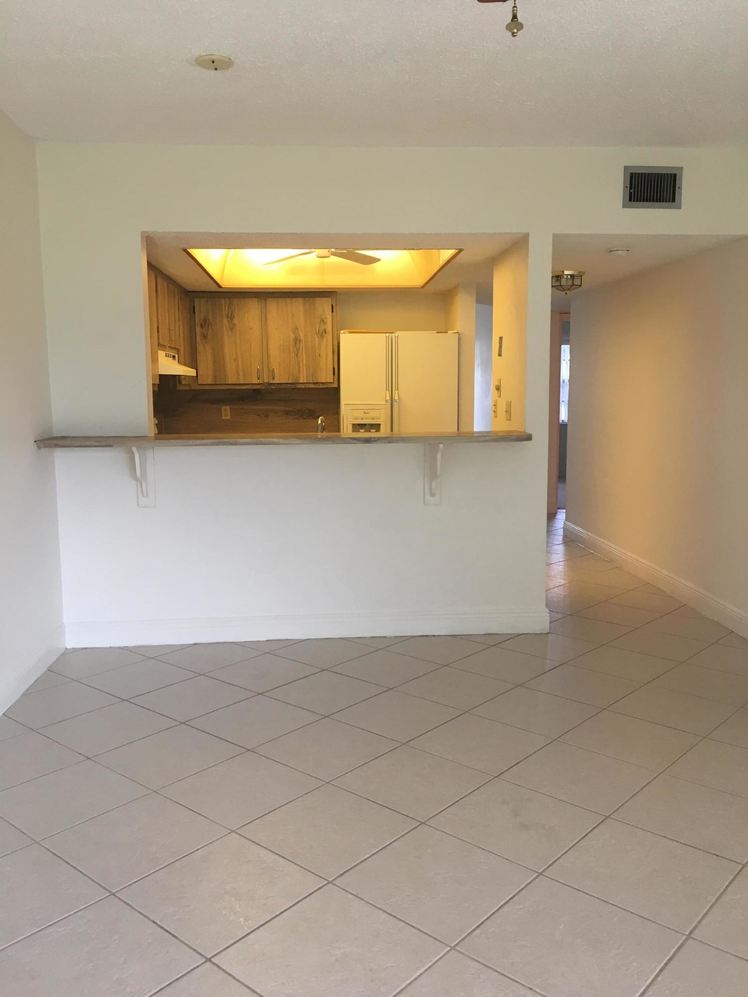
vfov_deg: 61.7
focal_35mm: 29
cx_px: 374
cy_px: 498
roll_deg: -0.1
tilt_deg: -7.4
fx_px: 836
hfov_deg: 48.2
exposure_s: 1/30
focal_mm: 4.15
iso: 64
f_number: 2.2
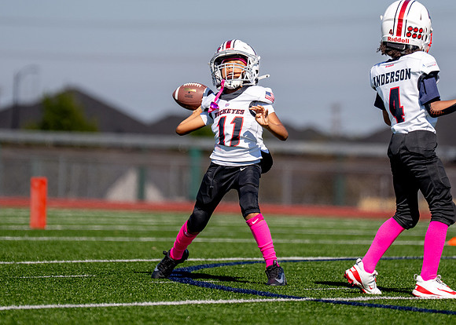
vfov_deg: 4.2
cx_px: 237
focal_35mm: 340
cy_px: 106
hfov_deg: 5.9
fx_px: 4401
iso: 250
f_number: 2.8
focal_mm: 200
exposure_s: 1/6400
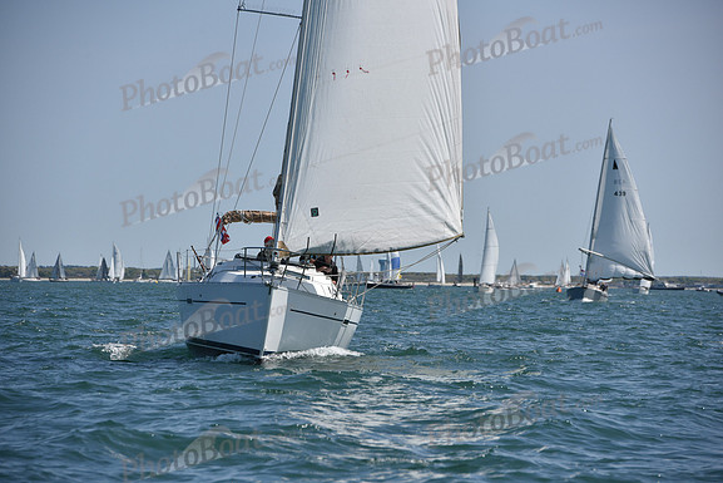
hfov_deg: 10.2
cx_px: 362
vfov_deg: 6.8
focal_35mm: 201
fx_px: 4038
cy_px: 242
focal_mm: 200
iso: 320
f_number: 8
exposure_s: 1/800
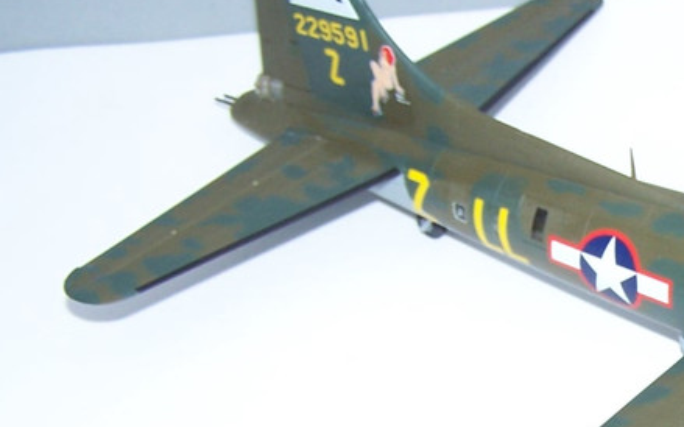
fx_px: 1826
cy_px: 464
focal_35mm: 98
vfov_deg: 13.1
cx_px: 732
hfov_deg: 20.3
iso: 80
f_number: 2.8
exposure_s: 1/500
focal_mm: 6.3
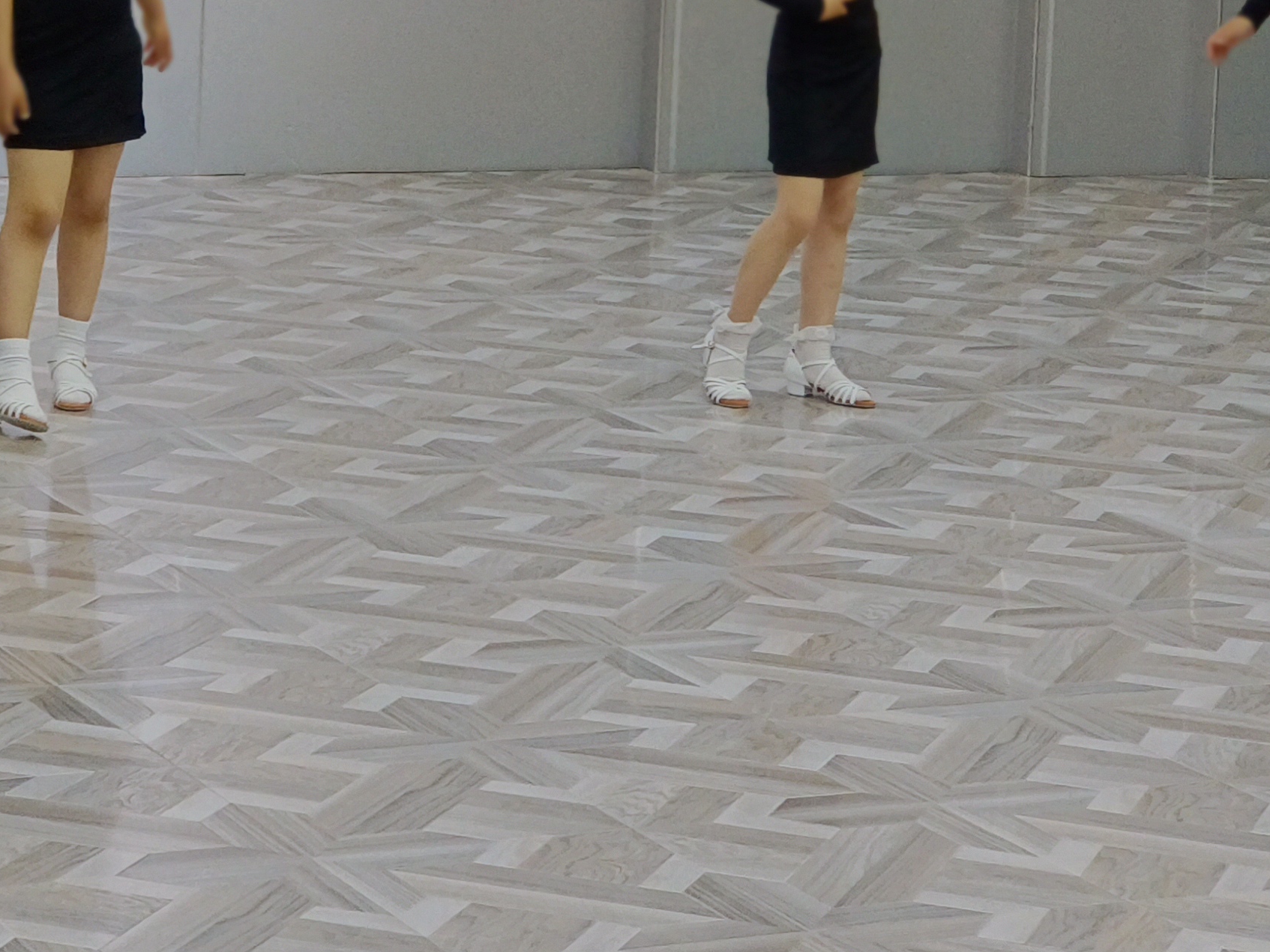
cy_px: -91
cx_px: 439
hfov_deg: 16.5
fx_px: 4367
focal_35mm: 119
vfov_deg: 12.3
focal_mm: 6.7
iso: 287
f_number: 2
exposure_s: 1/100
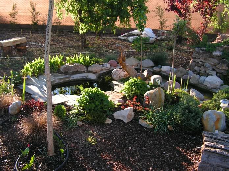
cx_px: 114
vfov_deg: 39.7
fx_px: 238
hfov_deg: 51.4
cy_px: 86
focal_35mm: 36
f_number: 3.2
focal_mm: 6
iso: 64
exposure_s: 1/125
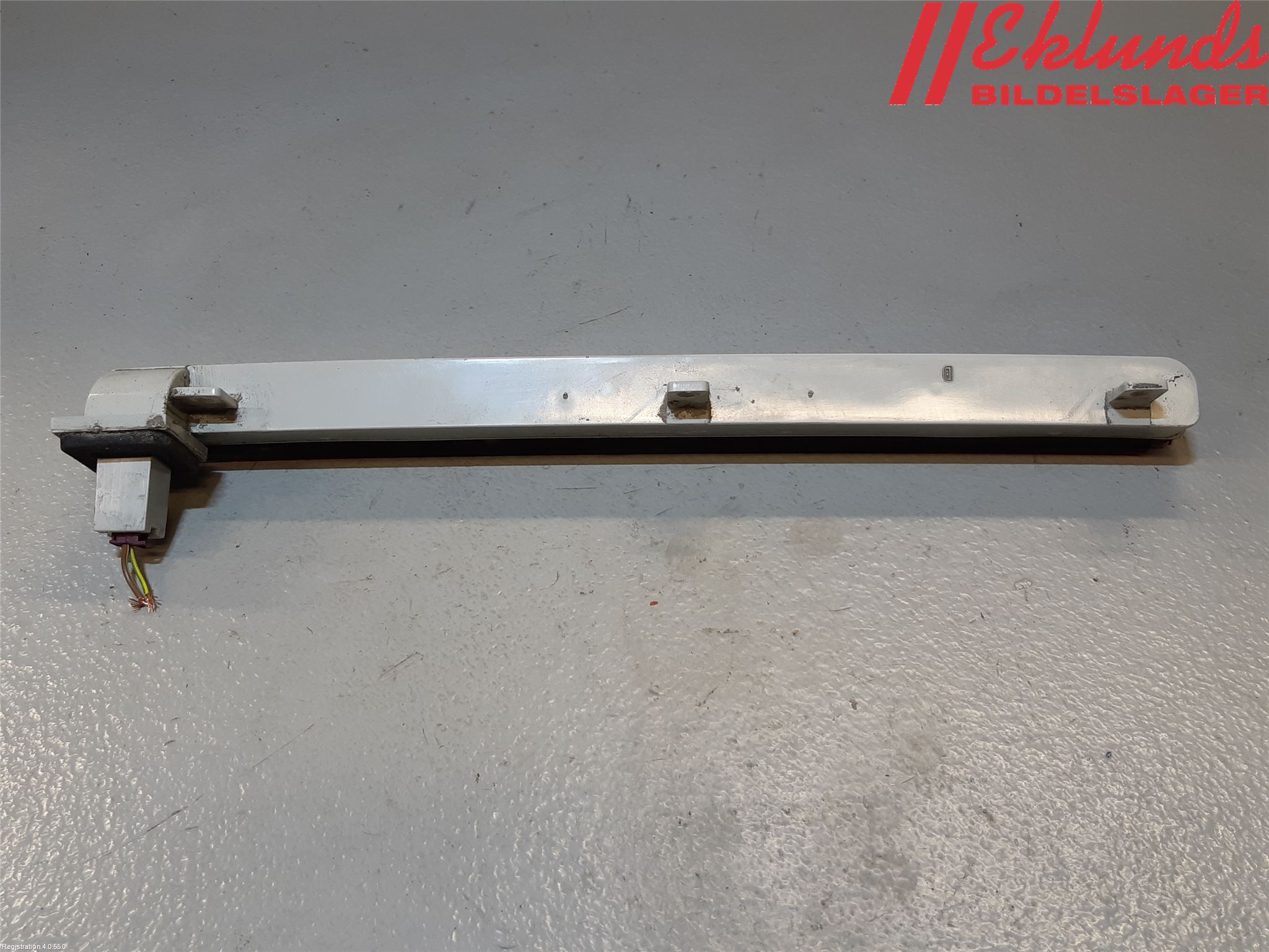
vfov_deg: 53.1
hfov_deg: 67.3
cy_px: 476
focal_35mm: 26
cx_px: 634
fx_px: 953
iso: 64
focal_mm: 3.93
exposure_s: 1/100
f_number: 1.7
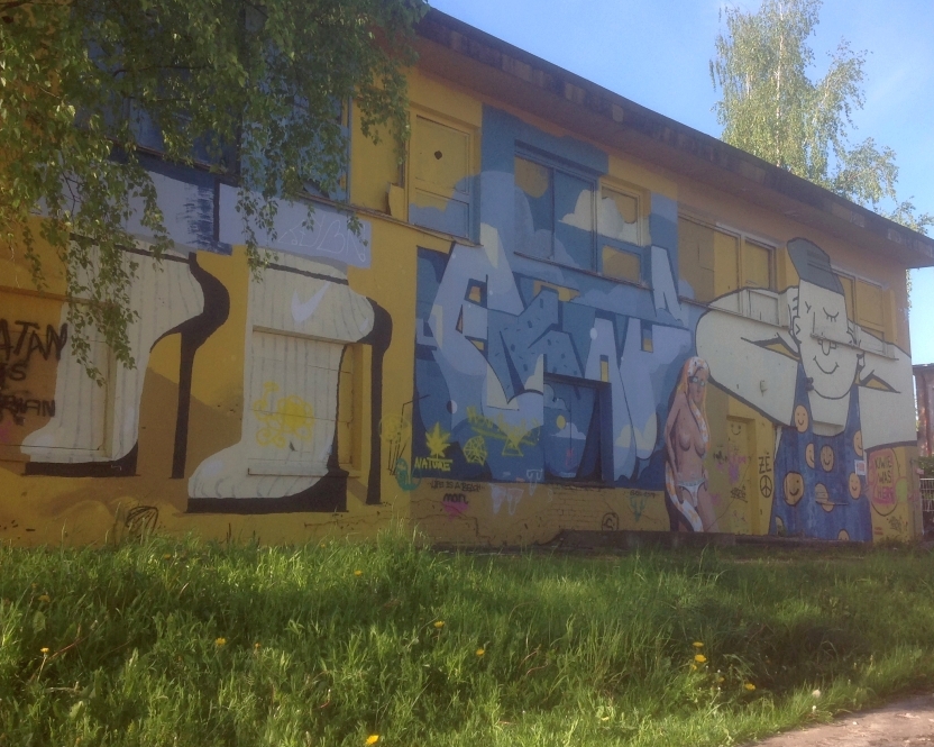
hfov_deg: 43.8
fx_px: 1161
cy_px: 358
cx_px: 483
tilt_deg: +8.5
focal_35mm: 42
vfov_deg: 35.7
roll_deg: -0.2
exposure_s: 1/496
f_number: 2.4
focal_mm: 4.28
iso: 50
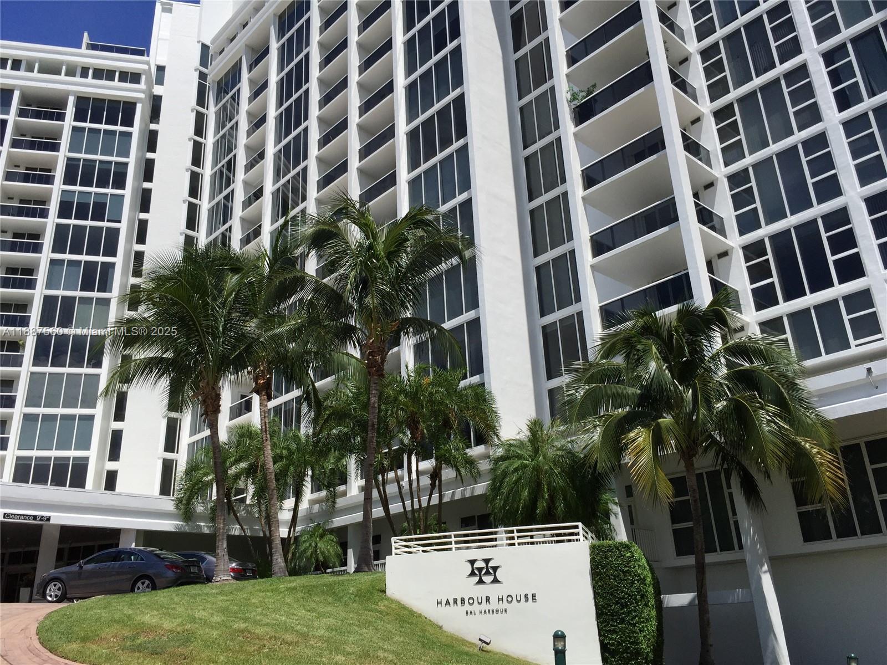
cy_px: 332
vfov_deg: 48.2
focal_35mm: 29
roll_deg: +0.4
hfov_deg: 61.7
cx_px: 444
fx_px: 743
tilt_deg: +21.6
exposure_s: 1/3597
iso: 32
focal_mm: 4.15
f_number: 2.2
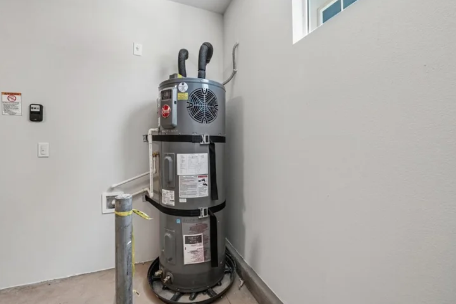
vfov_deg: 81.1
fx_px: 177
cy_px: 145
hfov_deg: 104.2
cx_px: 221
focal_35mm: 14
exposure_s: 1/5
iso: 400
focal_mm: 12
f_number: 9
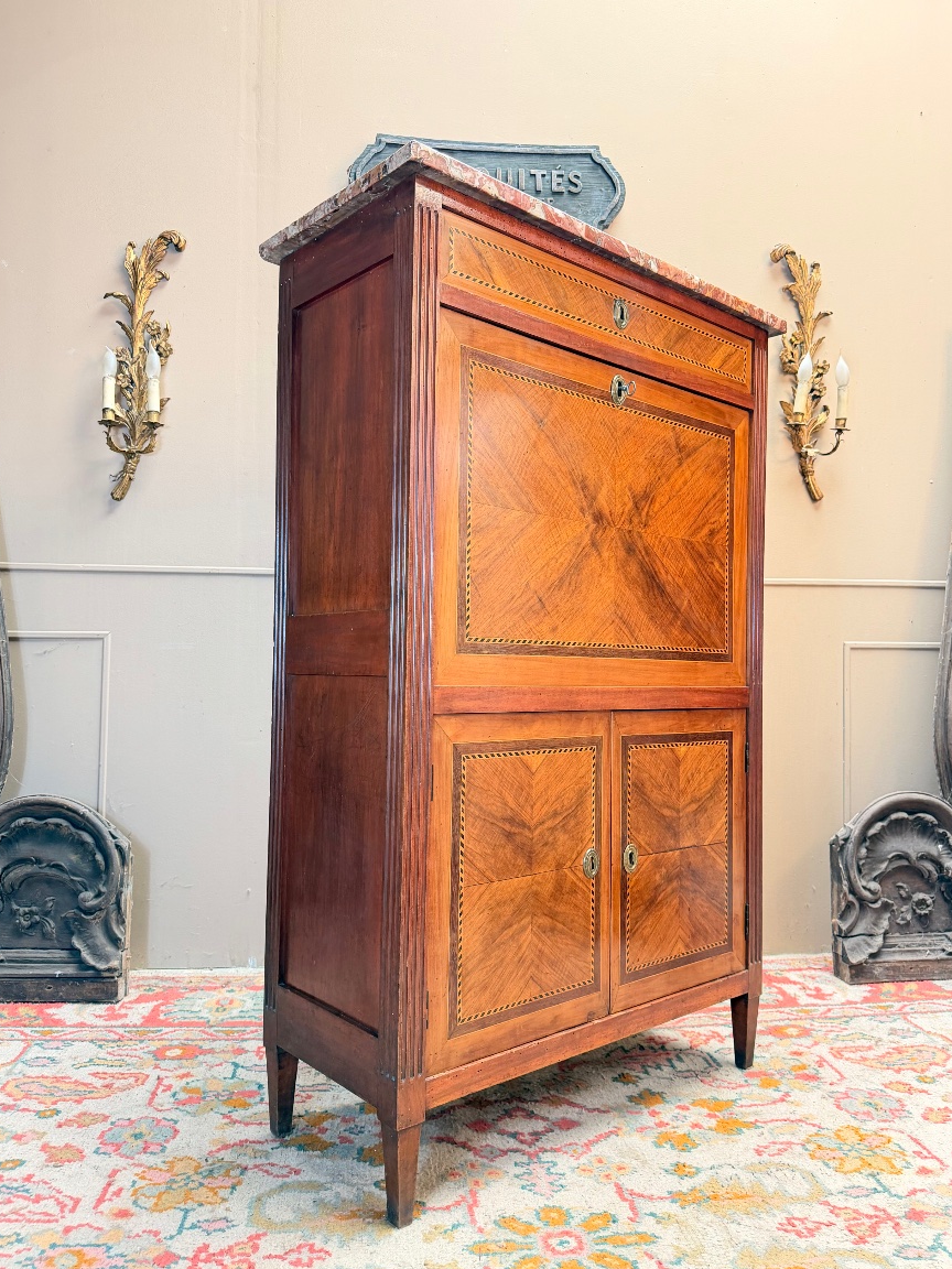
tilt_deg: +0.8
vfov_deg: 69.4
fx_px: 917
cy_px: 652
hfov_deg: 54.9
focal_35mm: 25
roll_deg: -0.5
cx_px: 479
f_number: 1.78
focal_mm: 6.76
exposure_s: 1/62
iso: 200
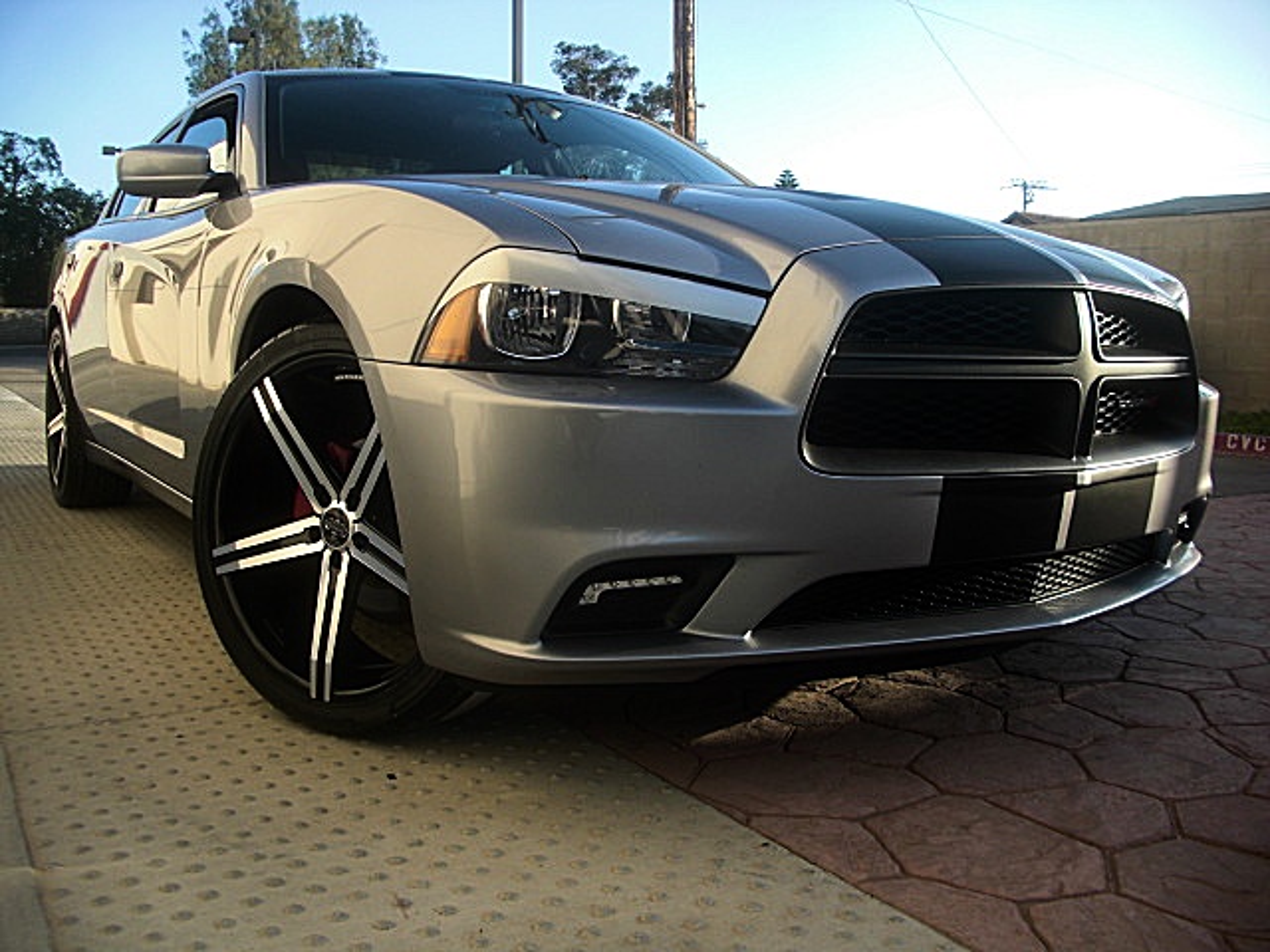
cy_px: 476
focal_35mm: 36
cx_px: 635
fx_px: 1321
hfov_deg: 51.4
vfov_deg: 39.7
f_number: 2.8
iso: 50
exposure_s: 1/250
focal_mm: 6.3
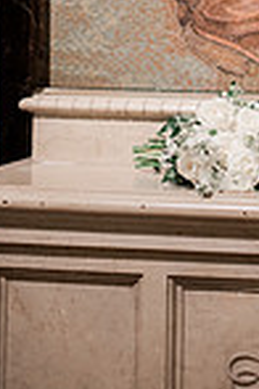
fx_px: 1651
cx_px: 317
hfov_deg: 8.9
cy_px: -153
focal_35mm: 153
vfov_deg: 12.9
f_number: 2.5
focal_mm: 50
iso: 800
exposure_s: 1/160
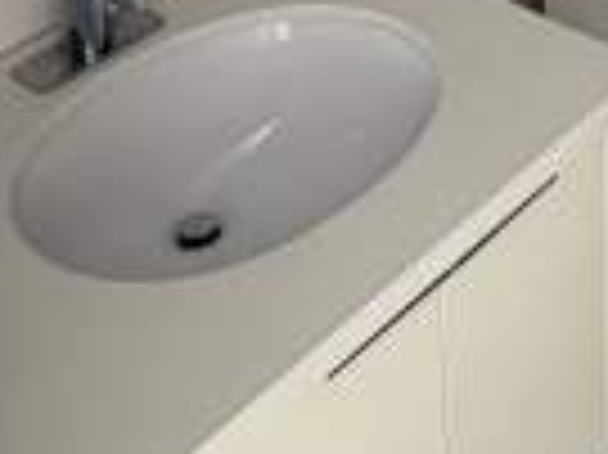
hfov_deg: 21.9
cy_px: -301
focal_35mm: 83
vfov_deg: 15.7
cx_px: 725
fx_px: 1457
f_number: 2.2
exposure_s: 1/60
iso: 320
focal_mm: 2.22
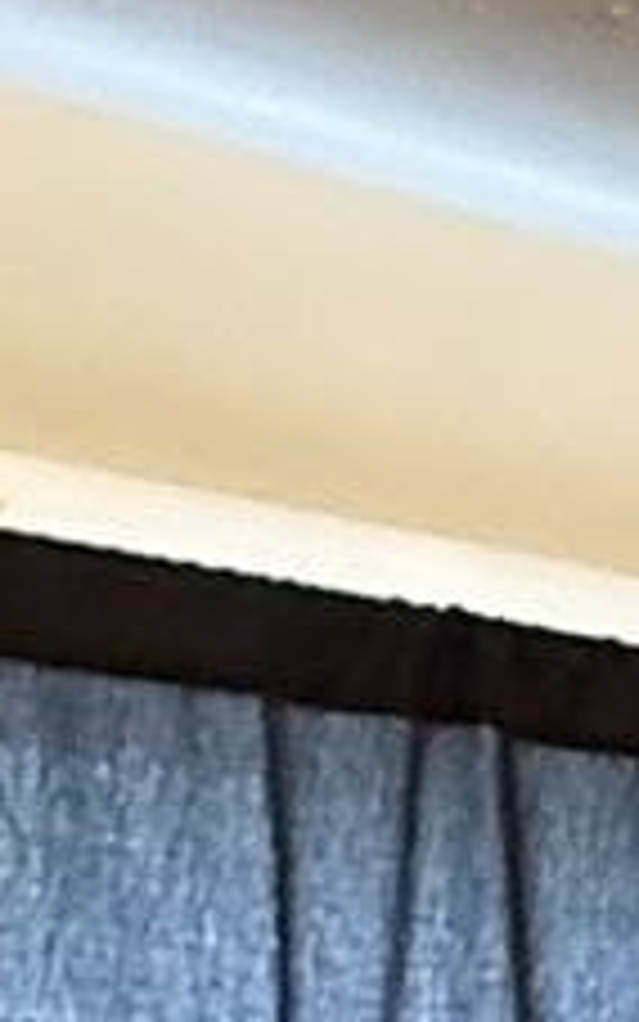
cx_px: 1692
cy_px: 1922
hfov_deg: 8.6
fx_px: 3731
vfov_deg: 13.7
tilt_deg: -9.6
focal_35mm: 134
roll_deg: -2.1
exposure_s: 1/60
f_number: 2.2
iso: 800
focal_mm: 2.22
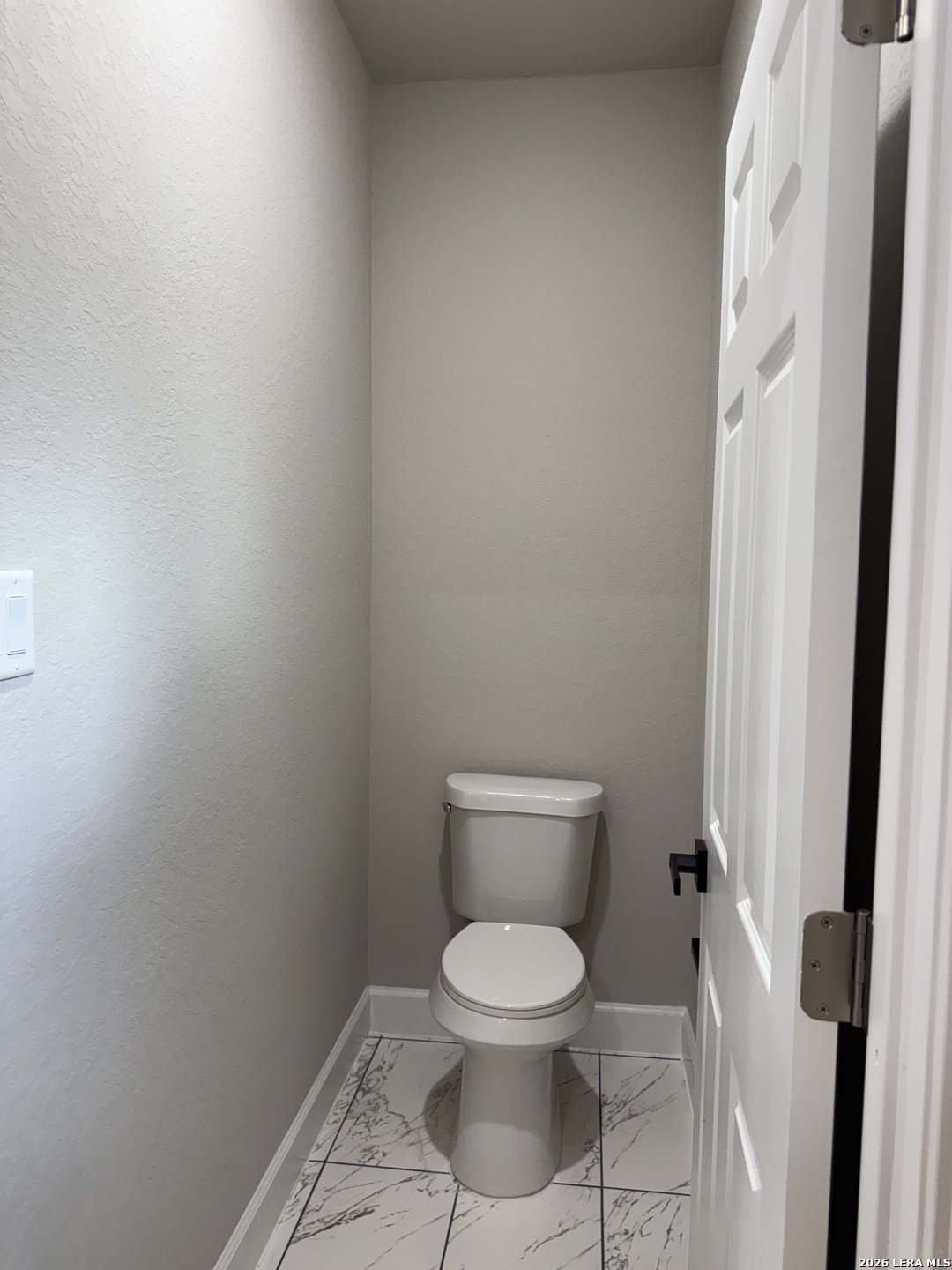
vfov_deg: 71.6
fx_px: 880
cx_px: 476
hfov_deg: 56.8
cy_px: 635
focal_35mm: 24
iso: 125
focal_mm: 6.76
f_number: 1.78
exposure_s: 1/120
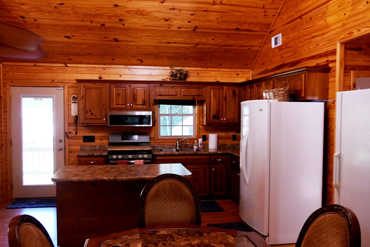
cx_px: 185
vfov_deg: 40.0
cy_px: 124
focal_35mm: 33
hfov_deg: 57.2
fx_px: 339
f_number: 6.3
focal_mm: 22
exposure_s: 1/40
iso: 2200
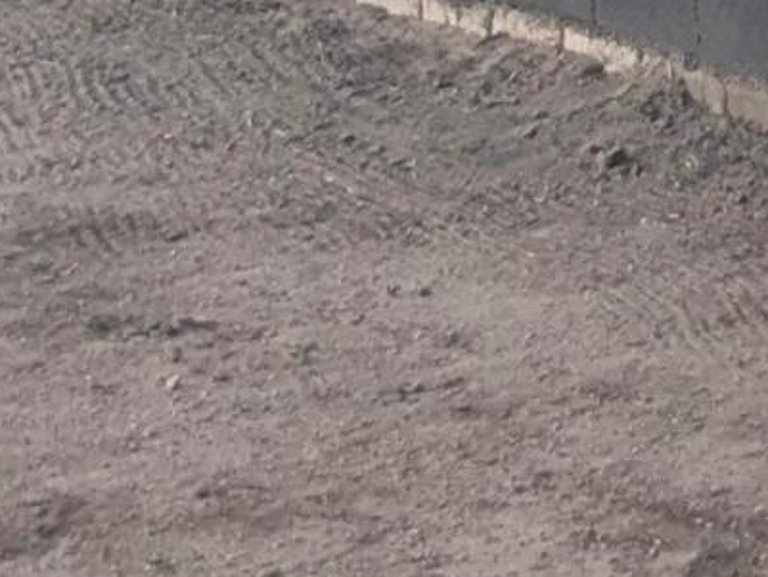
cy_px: -834
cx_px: 1758
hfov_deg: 9.0
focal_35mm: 202
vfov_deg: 6.9
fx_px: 4483
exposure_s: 1/184
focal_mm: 4.38
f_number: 1.73
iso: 38
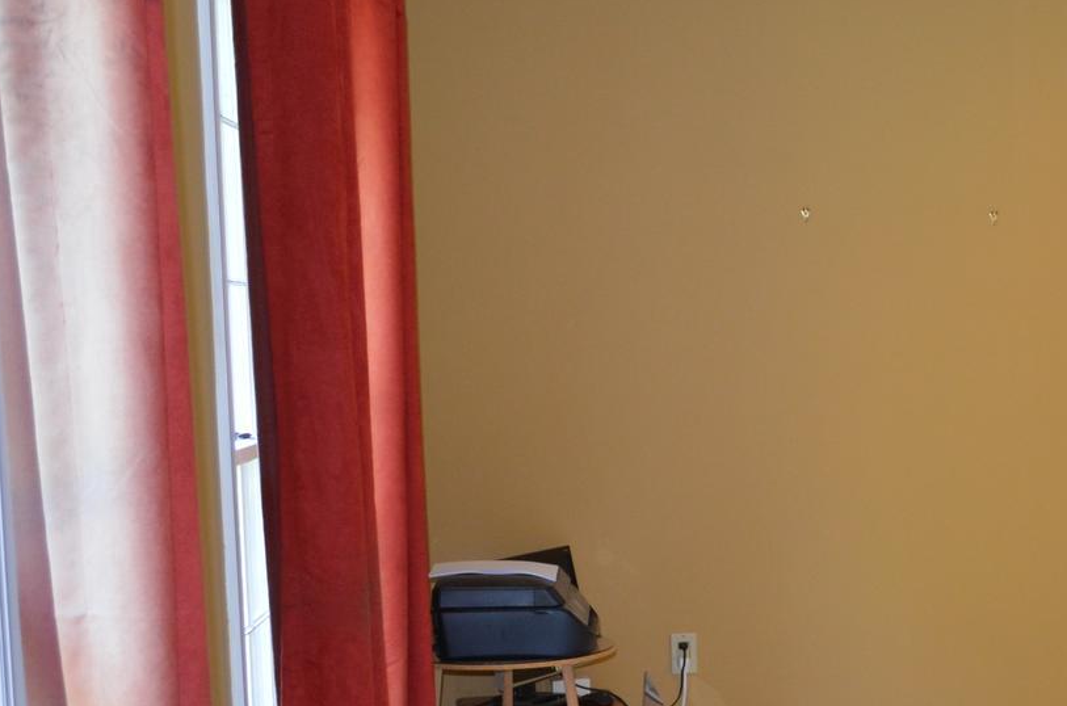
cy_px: 528
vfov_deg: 19.8
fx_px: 2011
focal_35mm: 68
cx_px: 1113
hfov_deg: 27.7
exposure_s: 1/60
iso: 640
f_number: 3.5
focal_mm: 18
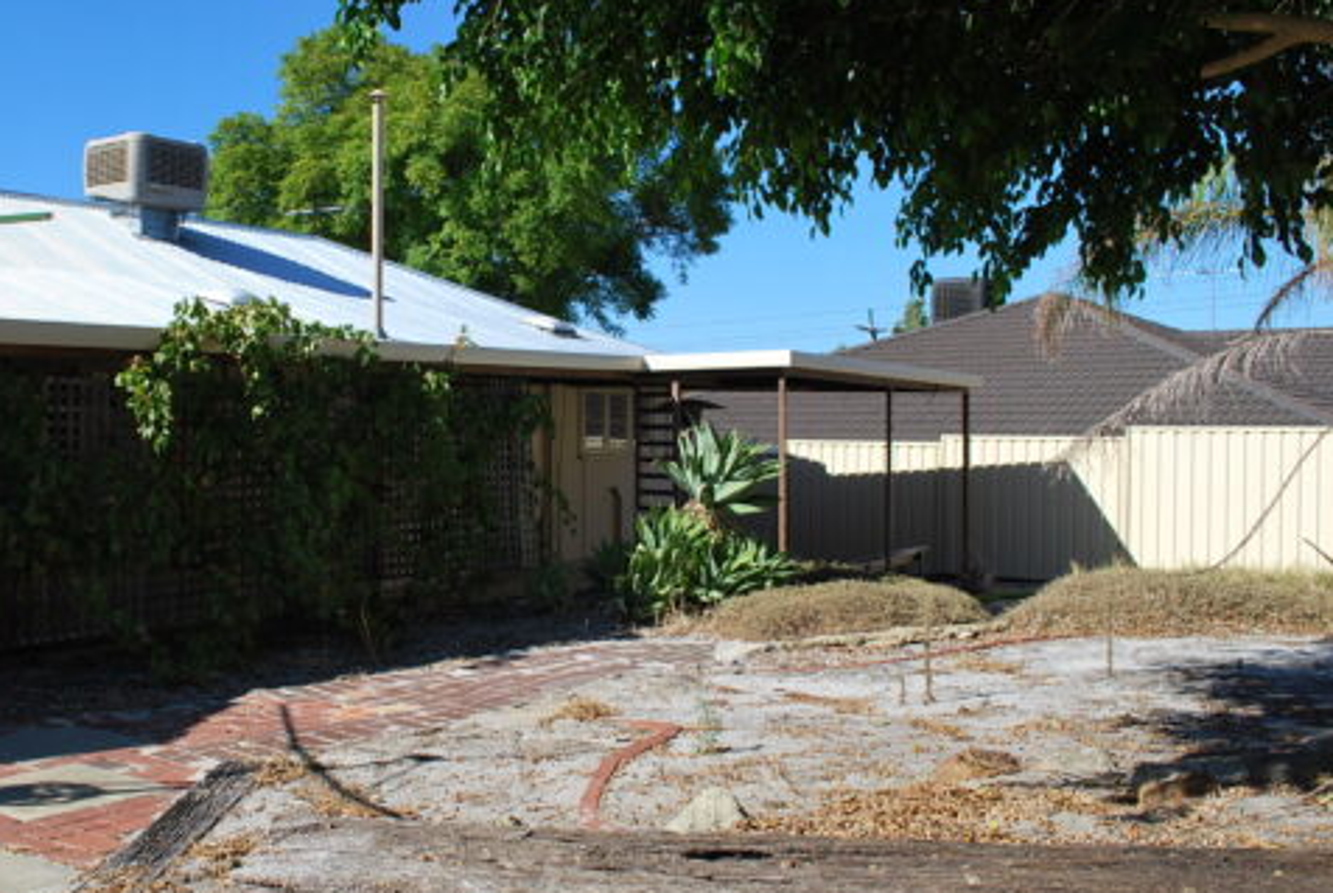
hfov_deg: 55.1
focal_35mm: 34
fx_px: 1261
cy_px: 442
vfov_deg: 39.0
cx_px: 498
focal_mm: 18
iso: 100
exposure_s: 1/200
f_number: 7.1
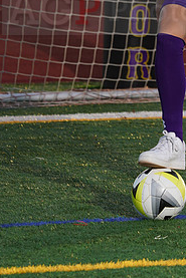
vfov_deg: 3.8
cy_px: 3
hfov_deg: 2.6
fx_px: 4148
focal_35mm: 536
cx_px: 181
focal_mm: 256
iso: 100
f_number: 7.1
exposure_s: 1/200
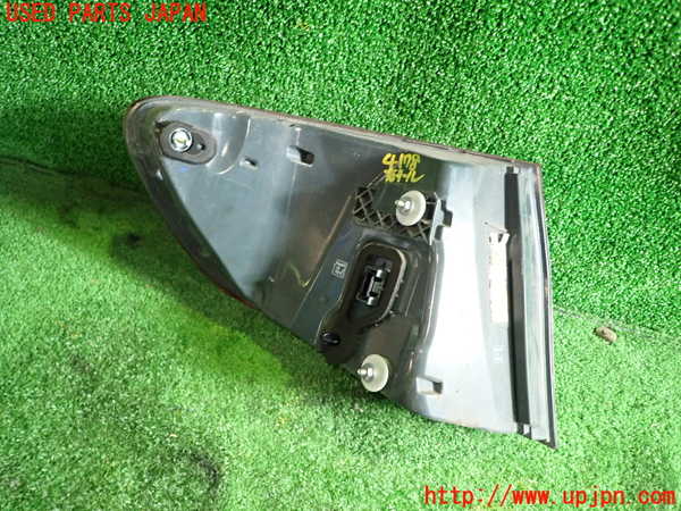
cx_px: 340
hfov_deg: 69.4
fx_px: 492
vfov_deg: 54.9
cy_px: 256
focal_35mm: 25
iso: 250
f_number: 2
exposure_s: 1/30
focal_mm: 4.5
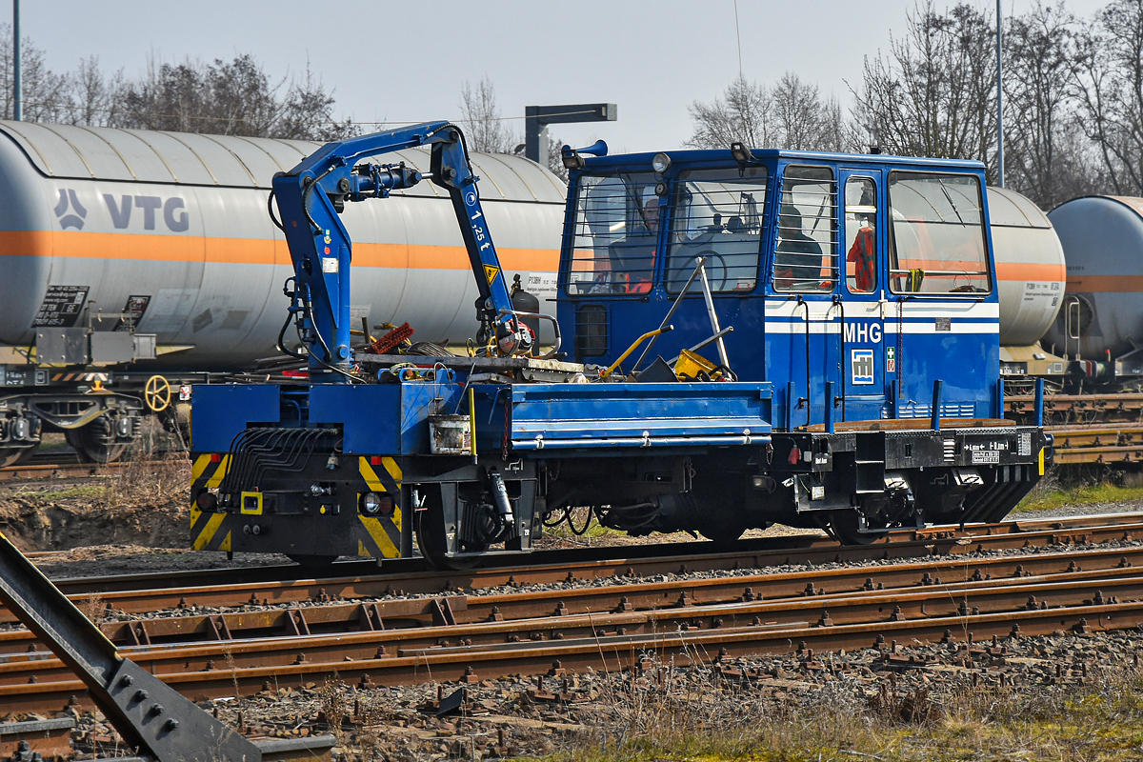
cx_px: 572
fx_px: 2667
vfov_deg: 16.3
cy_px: 381
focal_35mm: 84
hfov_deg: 24.2
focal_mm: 56
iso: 200
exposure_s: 1/1000
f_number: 8
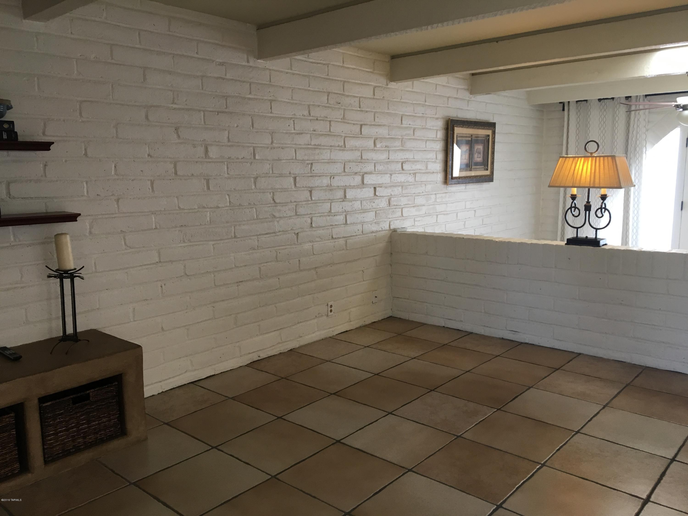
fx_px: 576
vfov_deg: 48.2
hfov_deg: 61.7
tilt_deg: -8.9
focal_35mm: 29
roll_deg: +0.3
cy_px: 258
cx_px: 344
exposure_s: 1/30
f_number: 2.2
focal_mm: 4.15
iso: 80
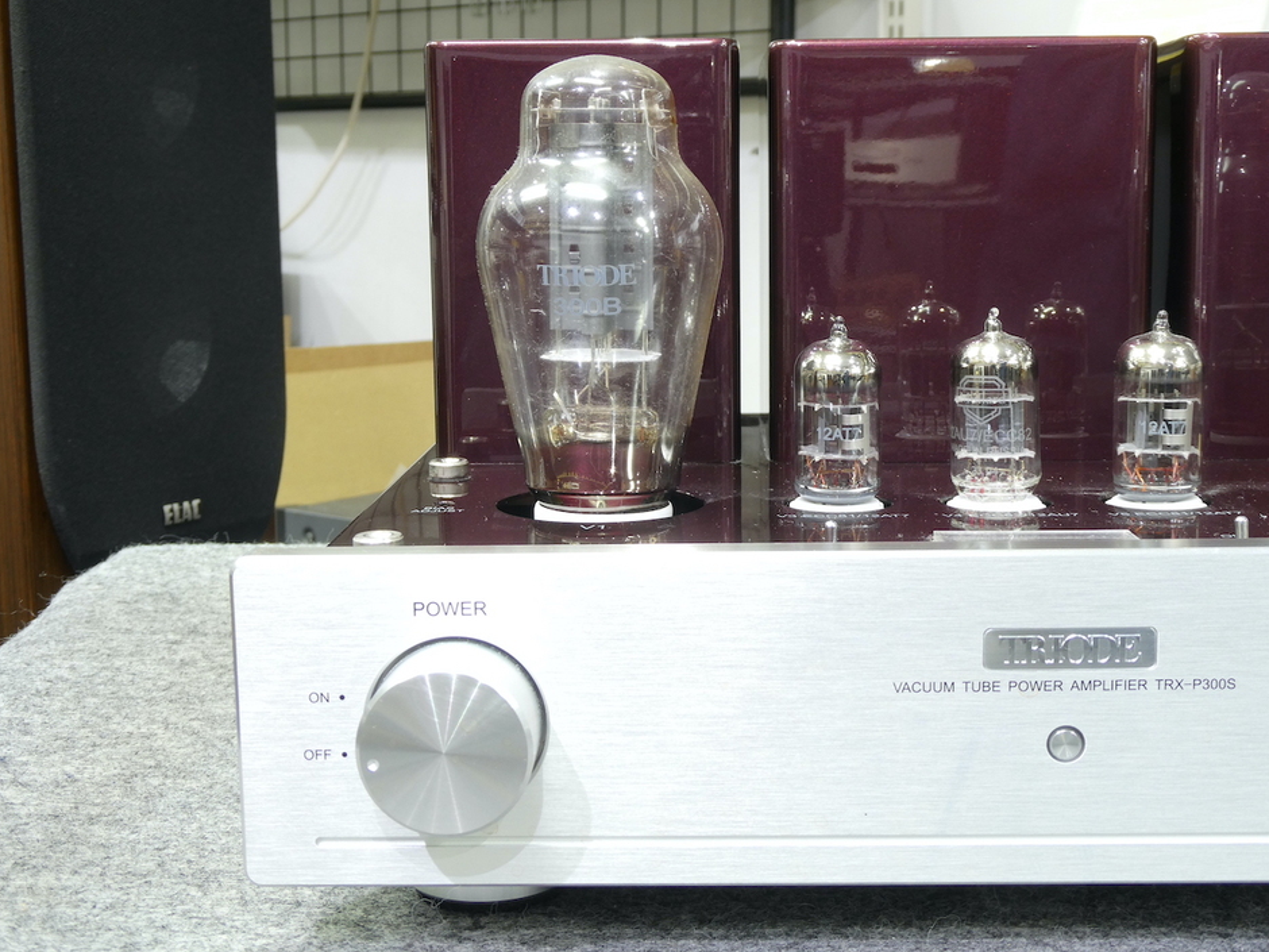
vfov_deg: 30.3
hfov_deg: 39.7
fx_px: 1760
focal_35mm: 48
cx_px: 628
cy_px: 478
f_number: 4.5
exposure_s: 1/1.3
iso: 100
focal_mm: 8.4
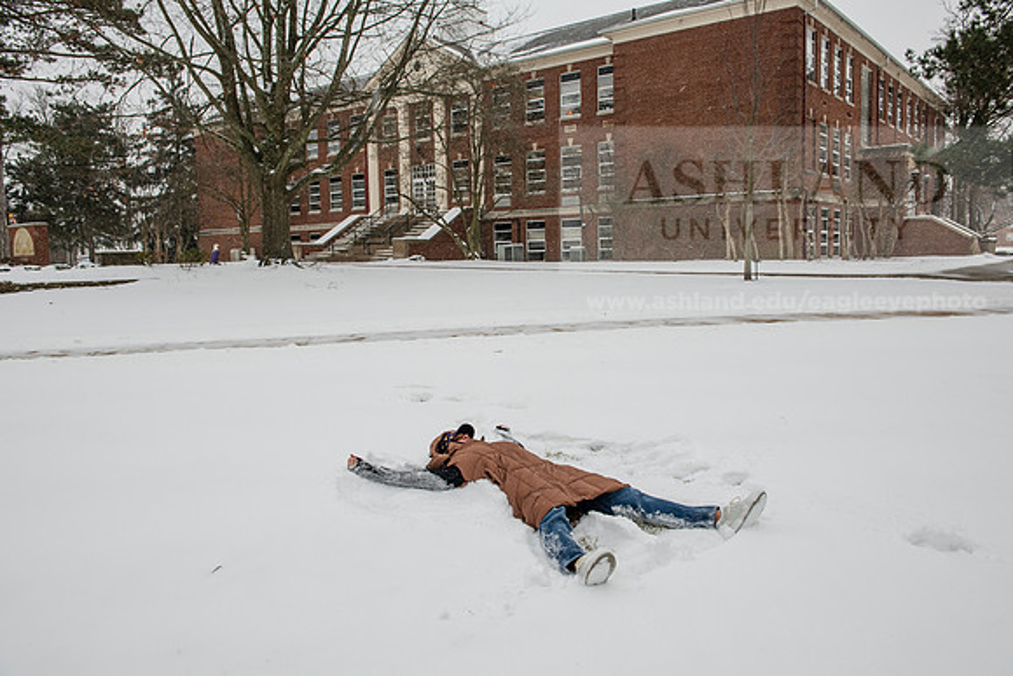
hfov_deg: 65.5
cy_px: 338
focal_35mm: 28
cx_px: 506
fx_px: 788
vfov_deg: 46.4
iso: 400
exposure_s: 1/200
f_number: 7.1
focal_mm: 28
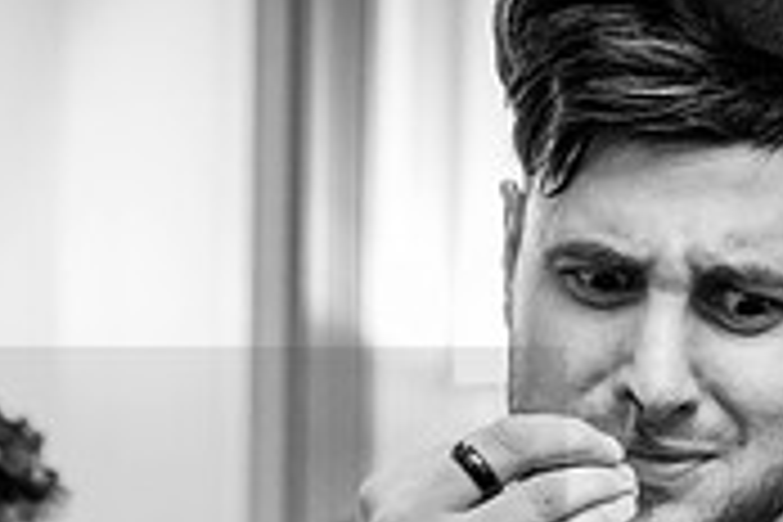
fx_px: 3523
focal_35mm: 162
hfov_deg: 12.6
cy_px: 810
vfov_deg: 8.3
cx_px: 613
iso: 6400
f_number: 3.2
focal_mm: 47
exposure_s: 1/100
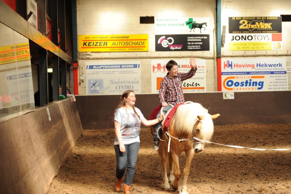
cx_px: 146
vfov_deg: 19.4
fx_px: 565
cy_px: 97
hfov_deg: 28.9
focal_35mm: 70
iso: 1000
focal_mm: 70
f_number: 2.8
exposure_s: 1/800
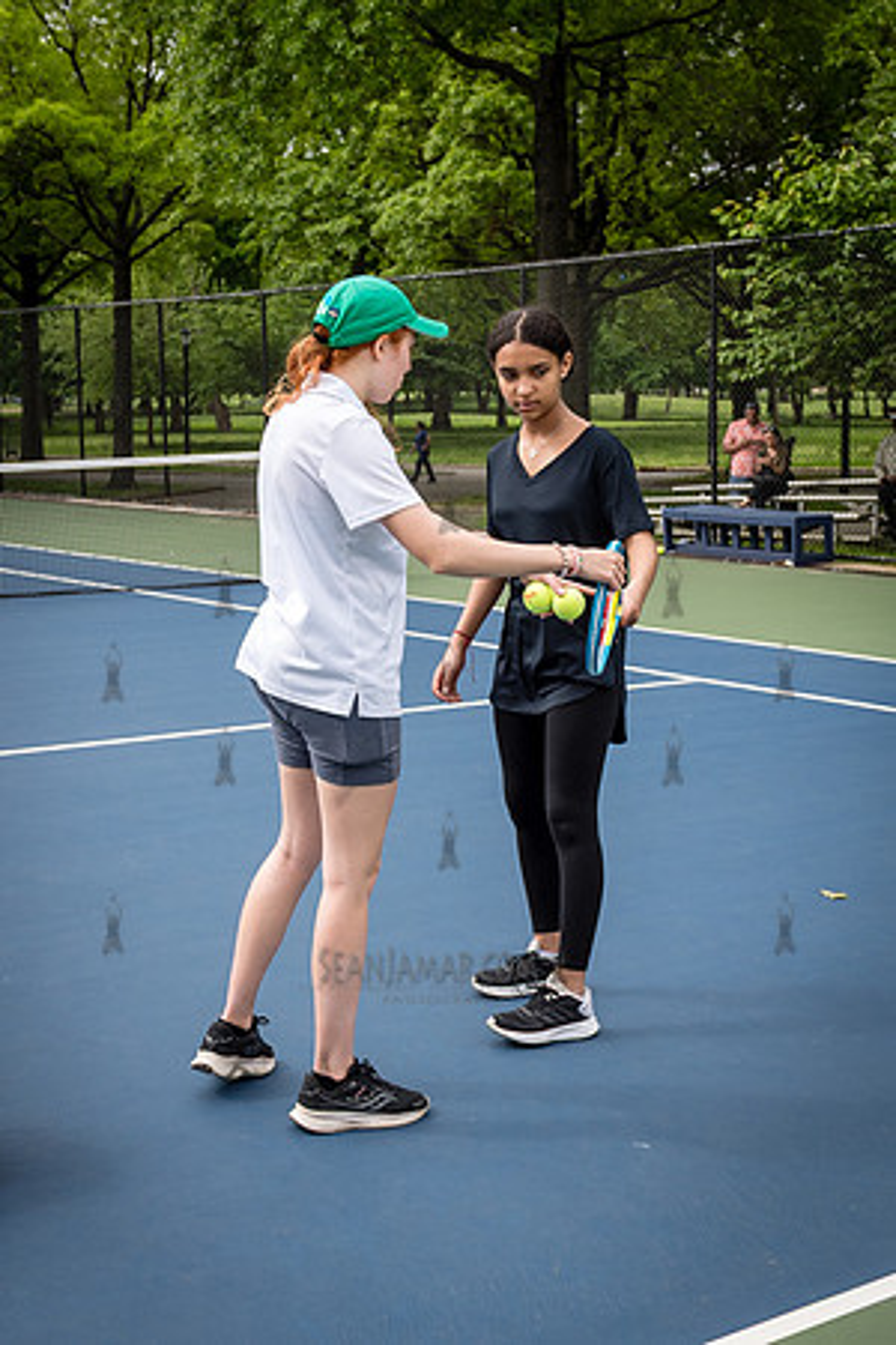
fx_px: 2001
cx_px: 467
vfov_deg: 37.0
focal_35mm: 54
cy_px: 572
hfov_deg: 25.2
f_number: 4
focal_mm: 24
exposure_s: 1/1000
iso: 200
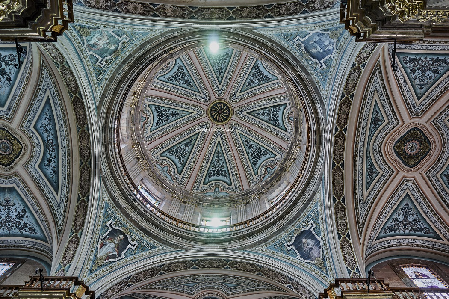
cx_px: 224
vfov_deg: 46.4
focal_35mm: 28
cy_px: 150
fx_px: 349
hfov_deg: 65.5
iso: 100
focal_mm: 28
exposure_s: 1.3
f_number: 4.5
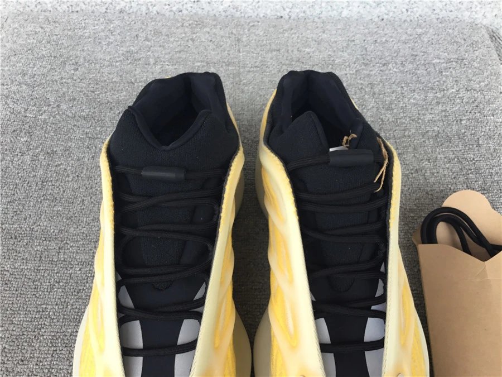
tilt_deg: -54.9
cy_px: 188
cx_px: 251
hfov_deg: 58.4
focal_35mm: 31
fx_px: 450
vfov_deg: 45.4
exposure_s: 1/100
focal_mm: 3.3
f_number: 2.4
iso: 25
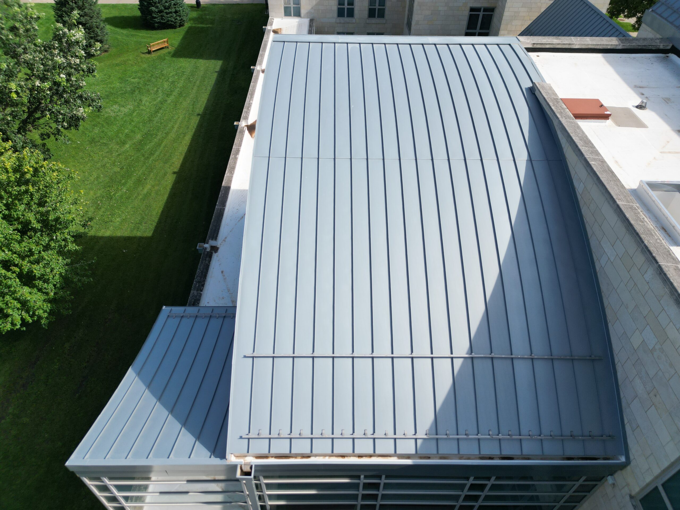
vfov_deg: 56.8
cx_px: 340
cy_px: 255
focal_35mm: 24
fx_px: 471
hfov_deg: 71.6
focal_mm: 6.72
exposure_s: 1/2500
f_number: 1.7
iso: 120
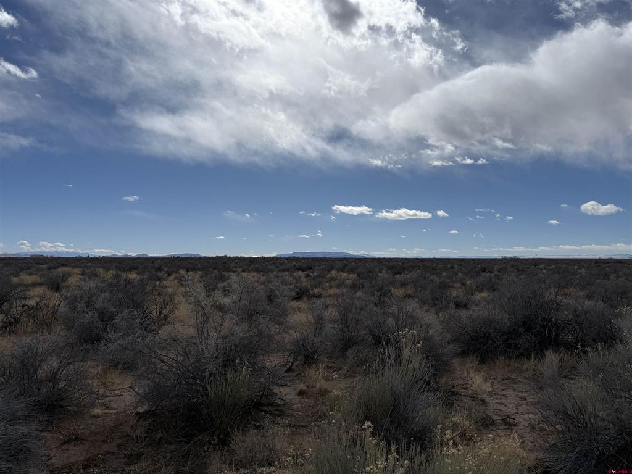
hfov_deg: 71.6
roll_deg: +0.3
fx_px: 438
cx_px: 316
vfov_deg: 56.8
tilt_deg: +1.5
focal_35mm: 24
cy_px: 237
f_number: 1.78
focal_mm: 6.76
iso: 64
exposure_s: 1/14286
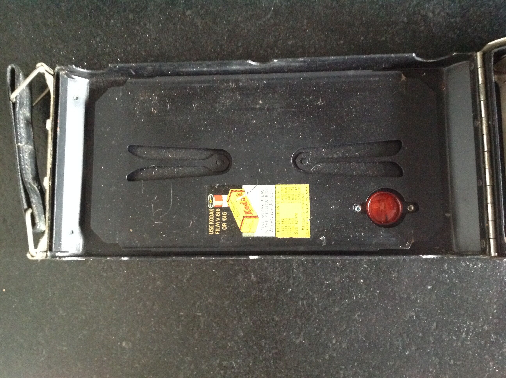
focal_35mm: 35
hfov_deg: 52.7
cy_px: 189
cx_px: 253
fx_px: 511
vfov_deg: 40.6
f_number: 2.4
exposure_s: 1/15
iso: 640
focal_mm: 4.28
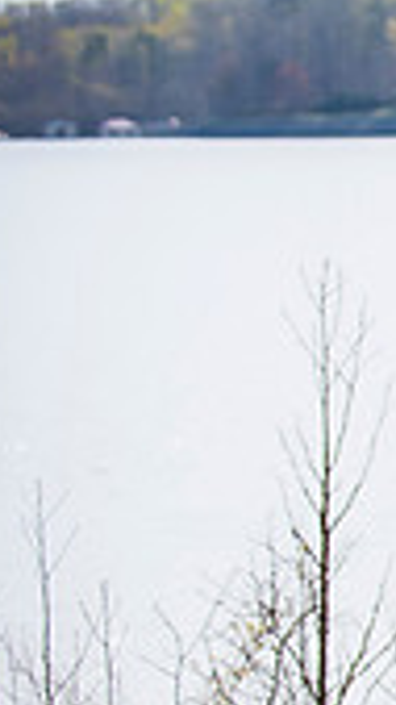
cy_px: 390
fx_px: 5790
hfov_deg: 3.8
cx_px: 1150
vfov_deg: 7.0
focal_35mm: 310
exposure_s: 1/1000
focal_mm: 86
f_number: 2.8
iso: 100
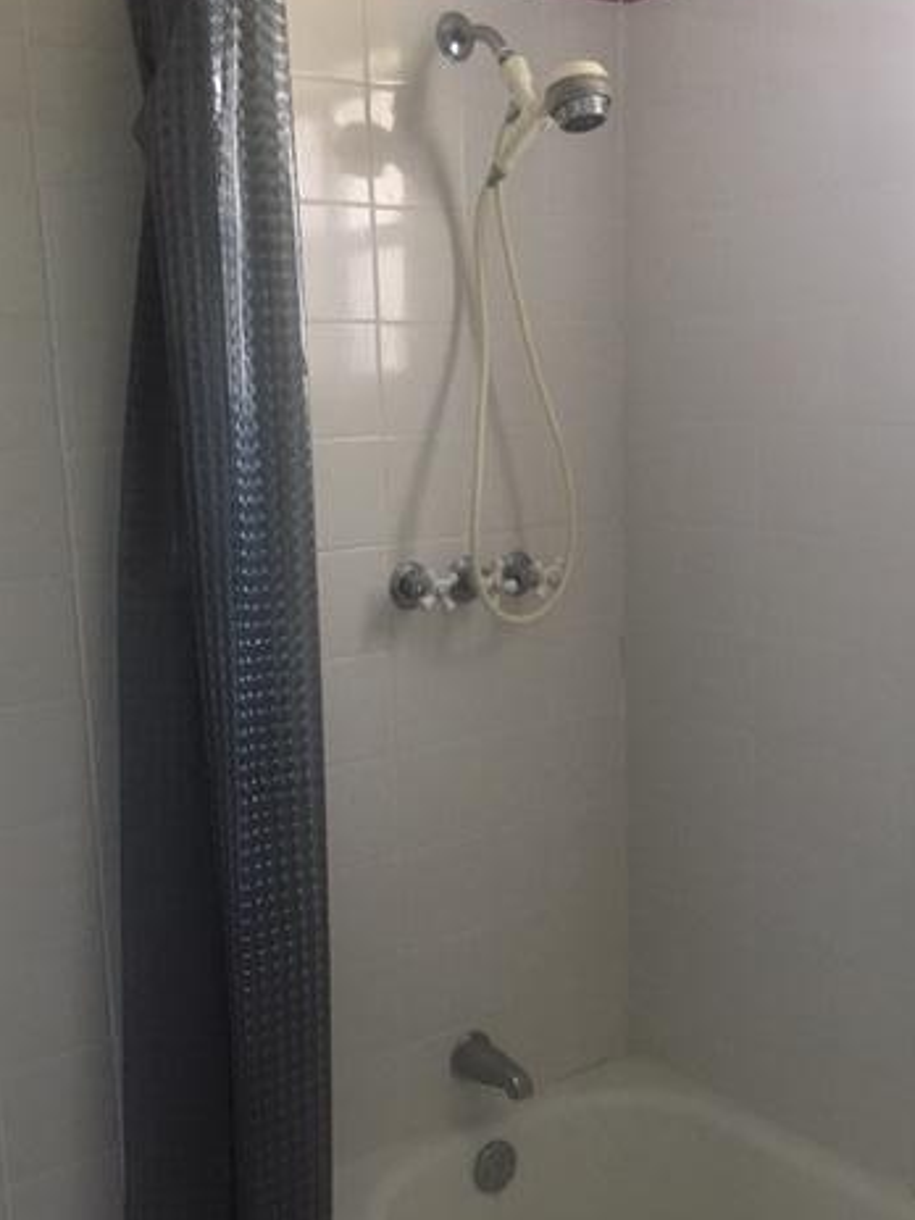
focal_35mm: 40
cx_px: 502
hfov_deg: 35.9
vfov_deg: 46.7
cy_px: 678
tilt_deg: -10.2
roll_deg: +1.2
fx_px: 1410
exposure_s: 1/30
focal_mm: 4.15
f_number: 2.2
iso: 200
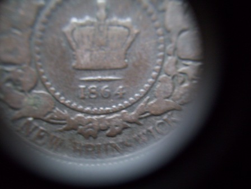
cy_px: 94
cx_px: 126
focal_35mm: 34
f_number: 2.9
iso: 160
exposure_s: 1/8
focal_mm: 5.7
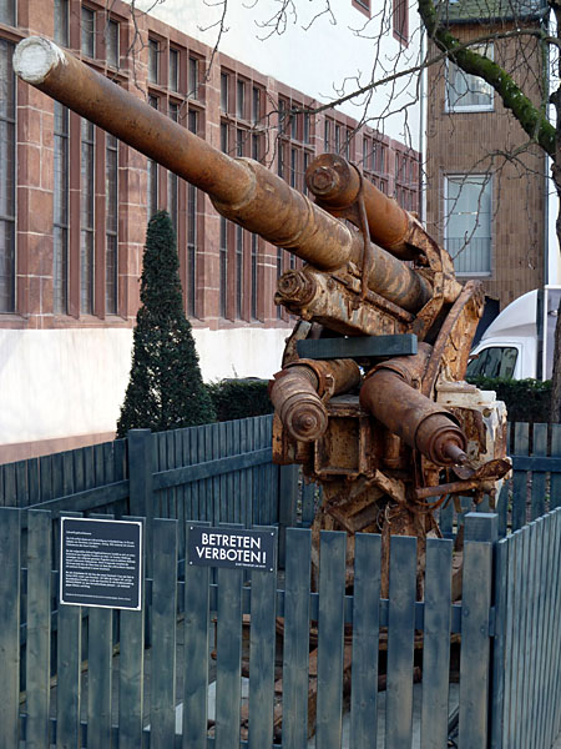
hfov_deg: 20.4
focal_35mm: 72
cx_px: 280
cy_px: 374
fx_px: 1556
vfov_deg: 27.0
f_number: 4.1
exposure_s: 1/40
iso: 80
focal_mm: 11.9
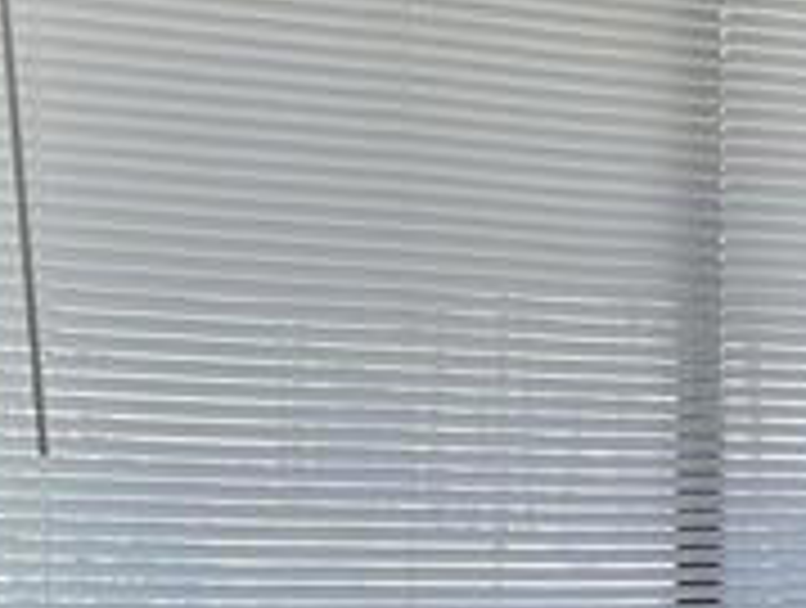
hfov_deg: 13.9
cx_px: 1013
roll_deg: -0.3
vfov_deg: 10.7
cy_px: 712
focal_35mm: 137
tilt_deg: -2.7
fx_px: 3196
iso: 80
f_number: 1.78
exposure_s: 1/426
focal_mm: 6.86
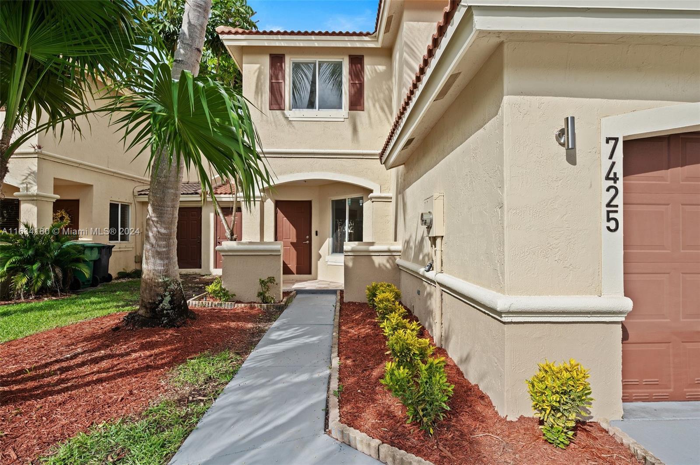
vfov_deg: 67.3
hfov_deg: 90.1
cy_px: 232
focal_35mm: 18
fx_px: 350
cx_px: 350
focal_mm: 18
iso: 200
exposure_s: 1/400
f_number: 8
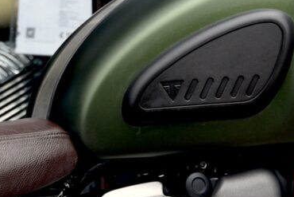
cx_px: 72
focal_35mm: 415
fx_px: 3390
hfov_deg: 5.0
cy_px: 340
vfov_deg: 3.3
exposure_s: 1/100
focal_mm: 60
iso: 100
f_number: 5
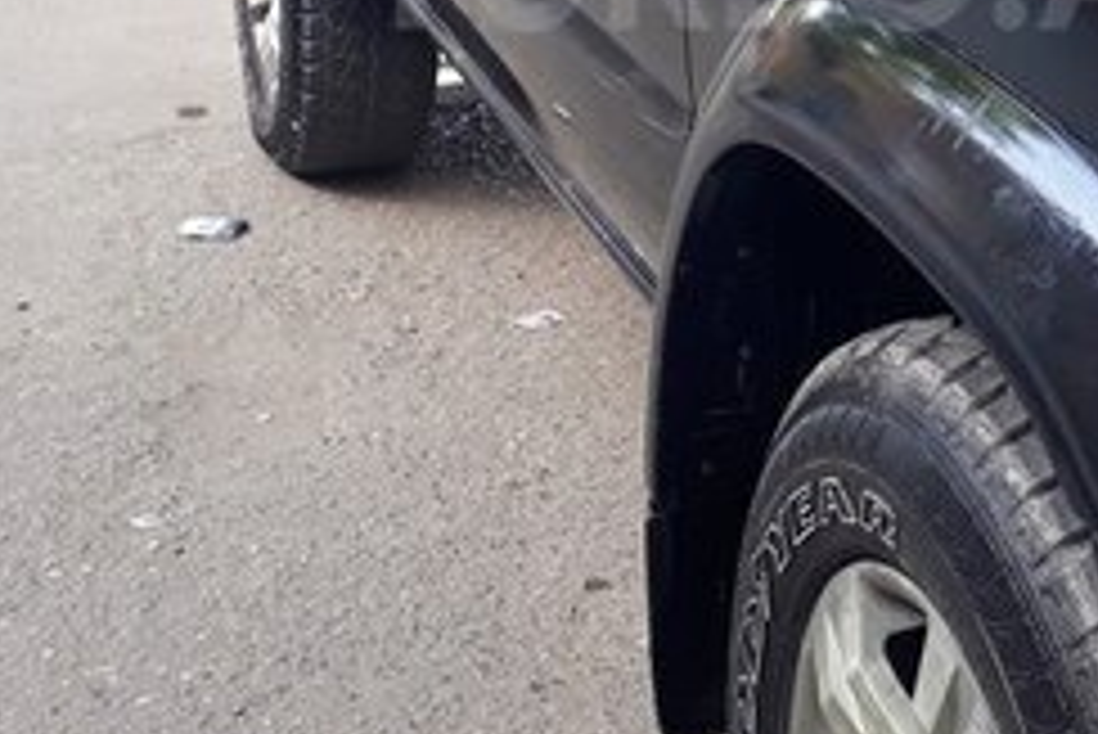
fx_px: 2319
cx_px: 819
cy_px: -38
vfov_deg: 17.5
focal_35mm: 76
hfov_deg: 26.3
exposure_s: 1/169
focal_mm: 3.6
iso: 40
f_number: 1.9
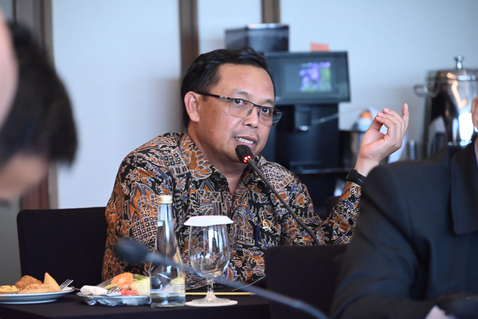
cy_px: 160
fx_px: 2656
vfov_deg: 6.9
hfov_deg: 10.3
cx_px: 239
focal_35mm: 200
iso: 11400
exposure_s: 1/200
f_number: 6.3
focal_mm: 200
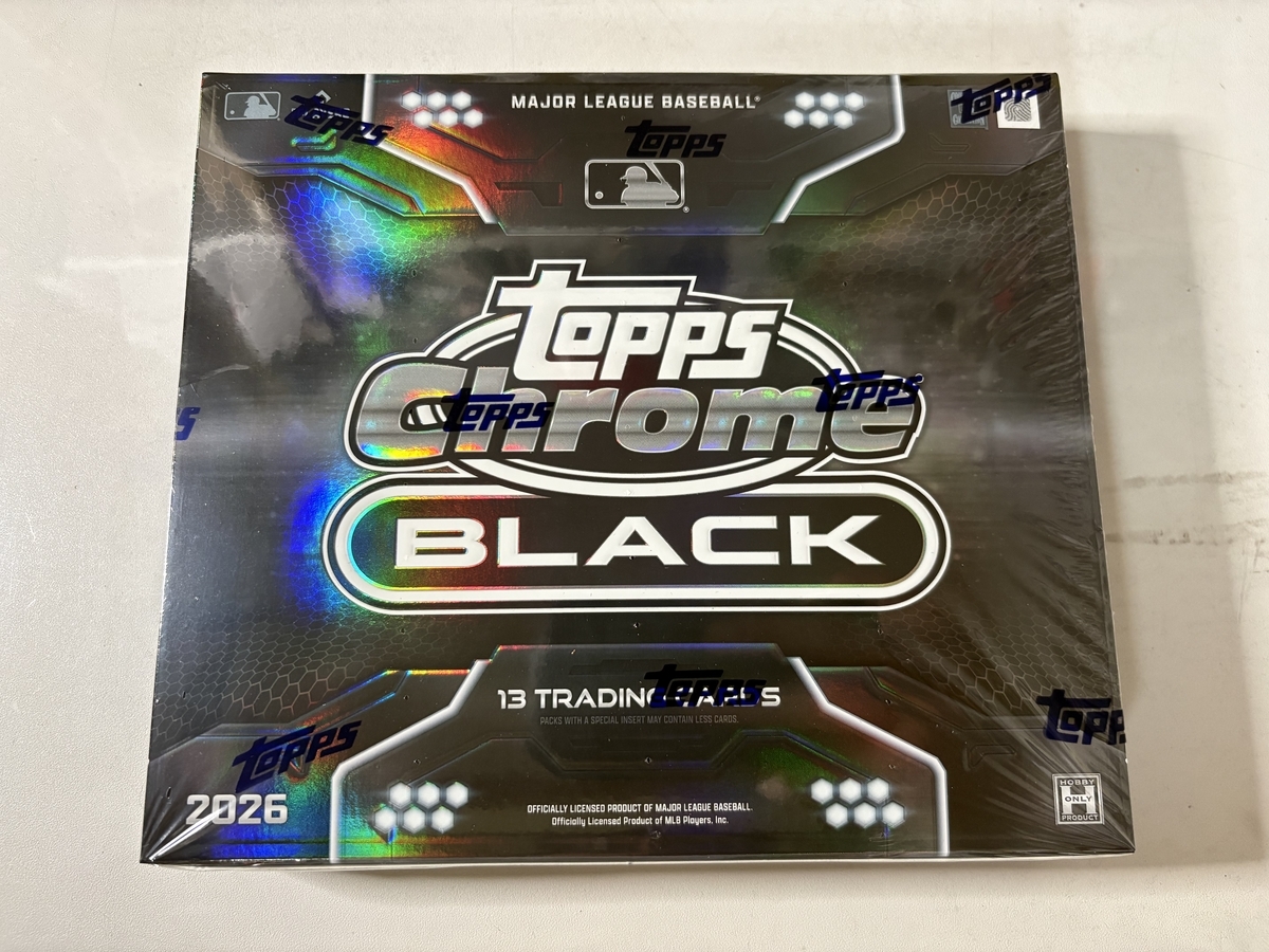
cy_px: 476
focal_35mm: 26
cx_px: 634
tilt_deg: -79.8
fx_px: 953
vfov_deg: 53.1
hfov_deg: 67.3
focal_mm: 5.96
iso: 250
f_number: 1.6
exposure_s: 1/60
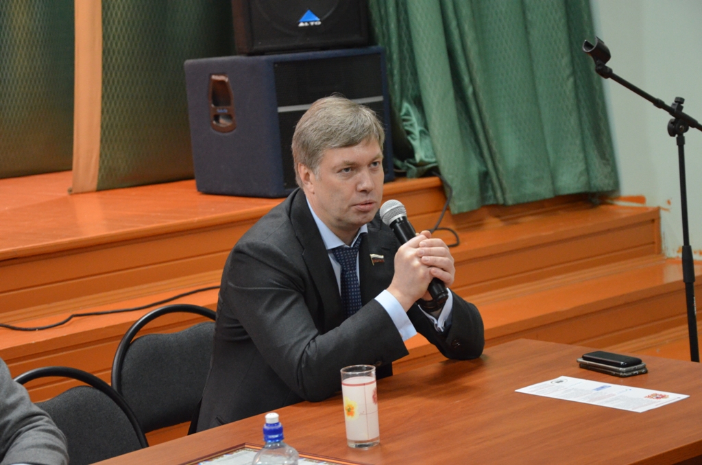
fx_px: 1693
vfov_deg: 15.6
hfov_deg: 23.4
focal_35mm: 87
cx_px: 351
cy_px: 232
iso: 3200
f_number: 5
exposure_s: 1/20
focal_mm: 58
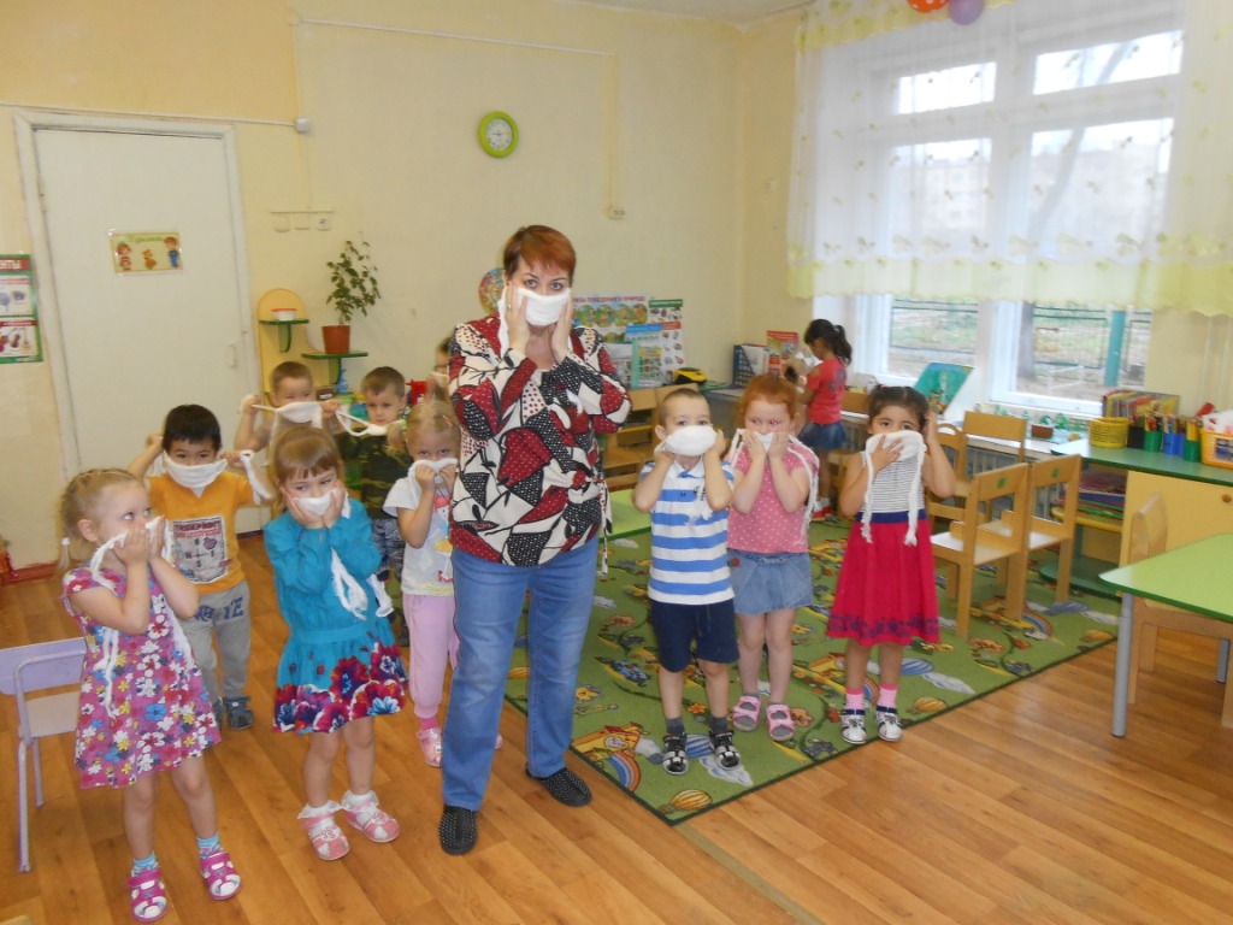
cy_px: 462
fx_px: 926
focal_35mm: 26
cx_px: 616
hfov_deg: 67.3
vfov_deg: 53.1
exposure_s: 1/25
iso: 250
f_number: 3.5
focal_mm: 4.6
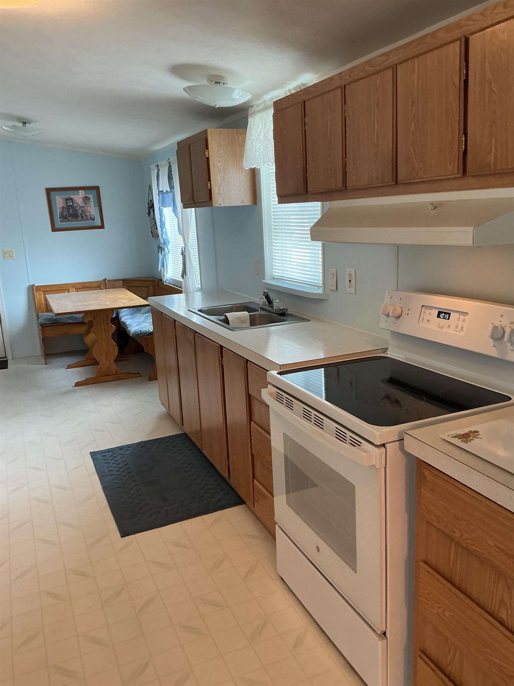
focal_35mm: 29
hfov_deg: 48.2
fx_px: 574
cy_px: 343
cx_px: 257
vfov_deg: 61.7
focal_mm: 3
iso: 100
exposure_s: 1/60
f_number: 1.8
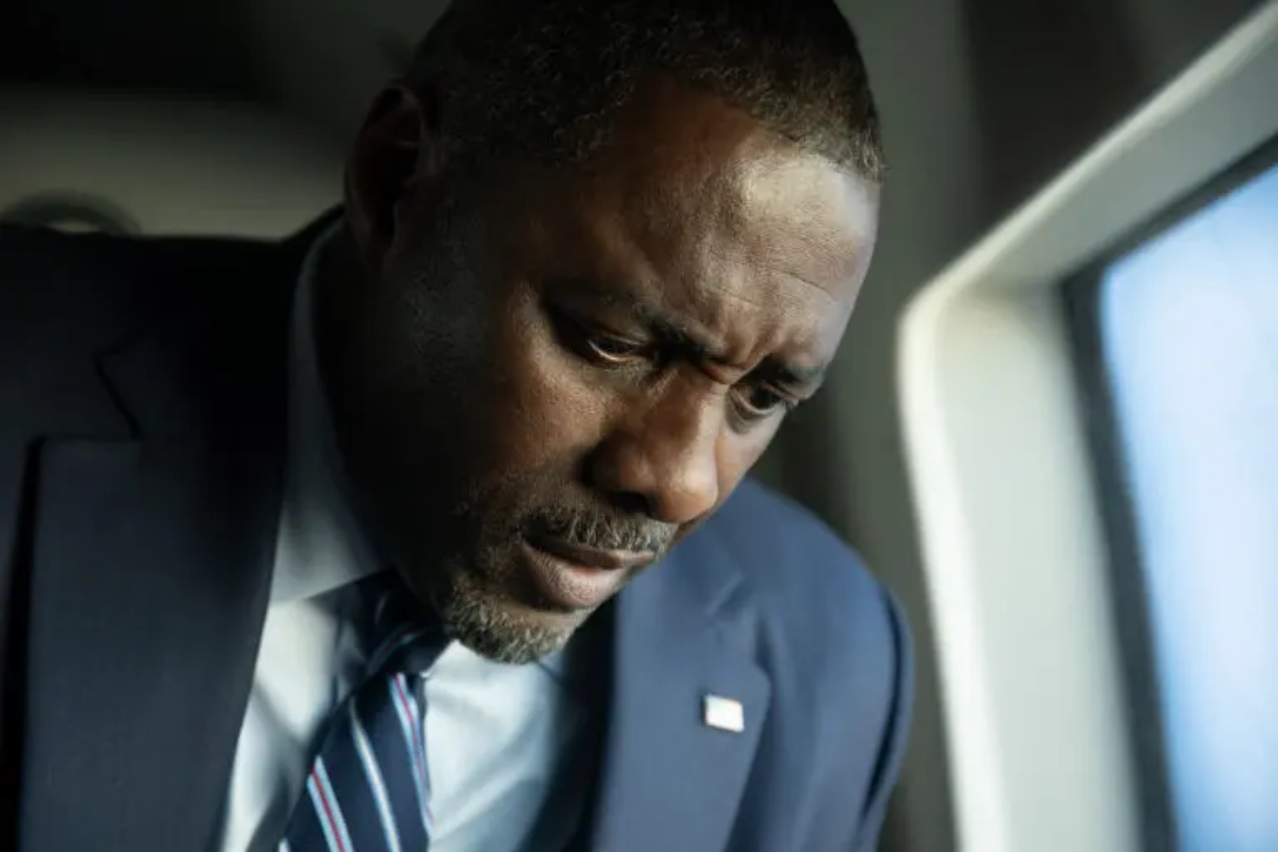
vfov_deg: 19.5
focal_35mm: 70
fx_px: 2485
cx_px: 639
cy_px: 426
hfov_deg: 28.8
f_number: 2.8
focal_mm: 70
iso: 400
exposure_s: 1/250
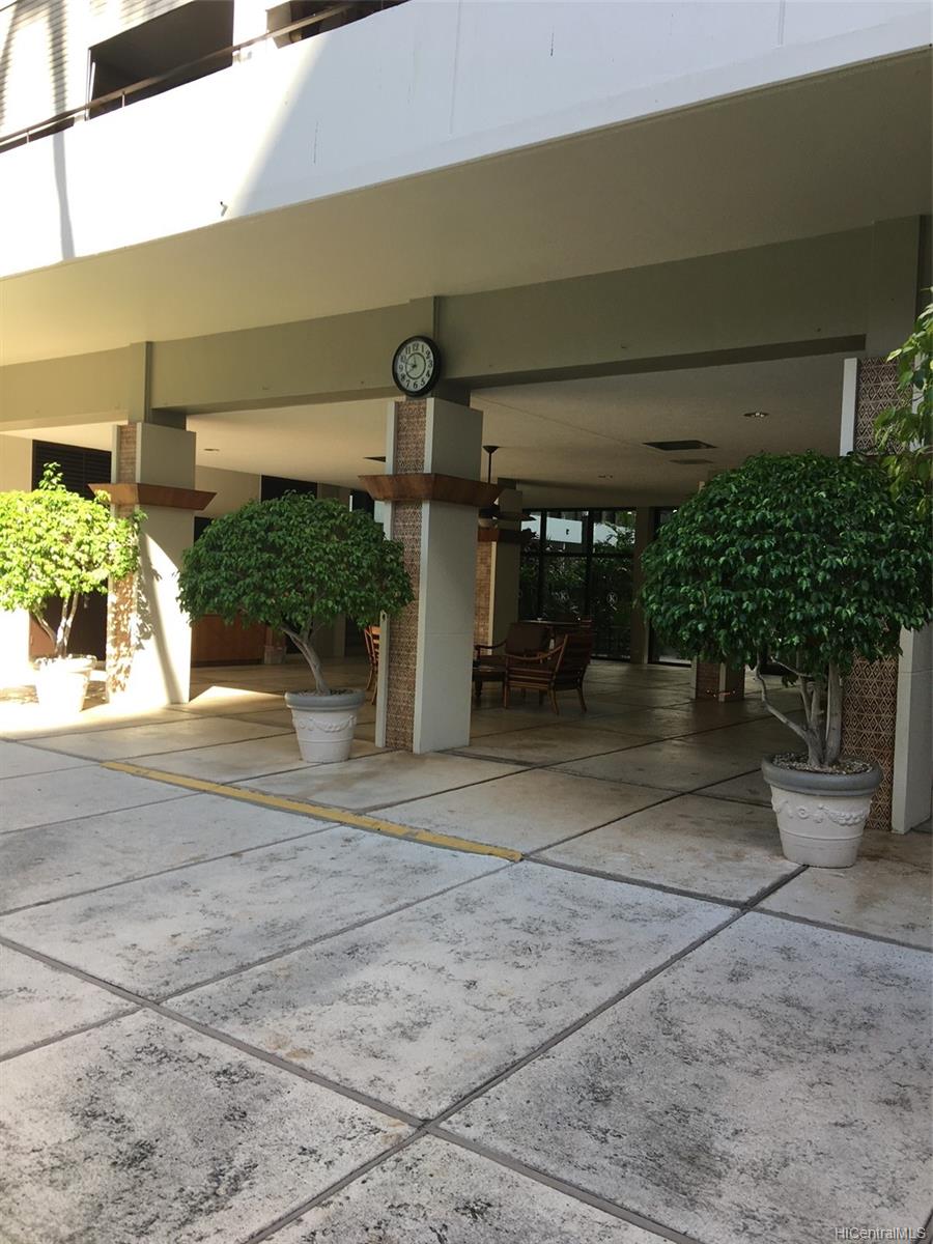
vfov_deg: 61.7
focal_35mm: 29
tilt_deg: +1.2
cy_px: 622
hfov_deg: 48.2
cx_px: 466
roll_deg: -1.9
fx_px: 1042
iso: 25
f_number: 2.2
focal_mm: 4.15
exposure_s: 1/193
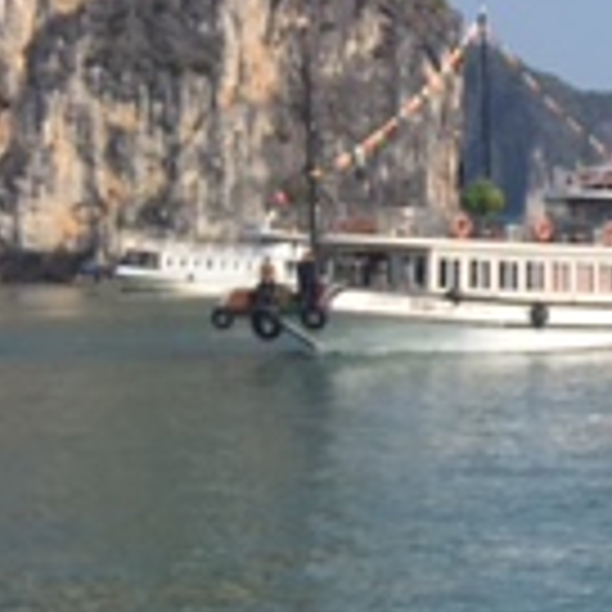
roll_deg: +0.6
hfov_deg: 12.0
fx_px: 2420
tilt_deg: +0.3
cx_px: 1395
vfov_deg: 14.4
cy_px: 220
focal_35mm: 121
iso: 25
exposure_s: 1/1508
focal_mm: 4.15
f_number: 2.2
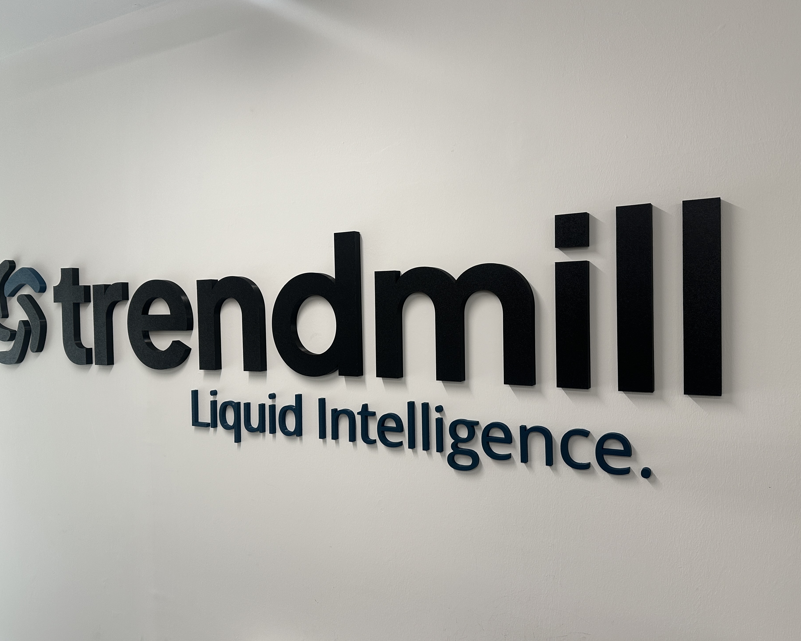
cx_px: 390
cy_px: 315
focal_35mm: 26
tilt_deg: -1.5
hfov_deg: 66.0
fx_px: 616
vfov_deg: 54.9
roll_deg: +1.7
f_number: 1.78
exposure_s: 1/100
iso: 125
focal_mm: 6.86
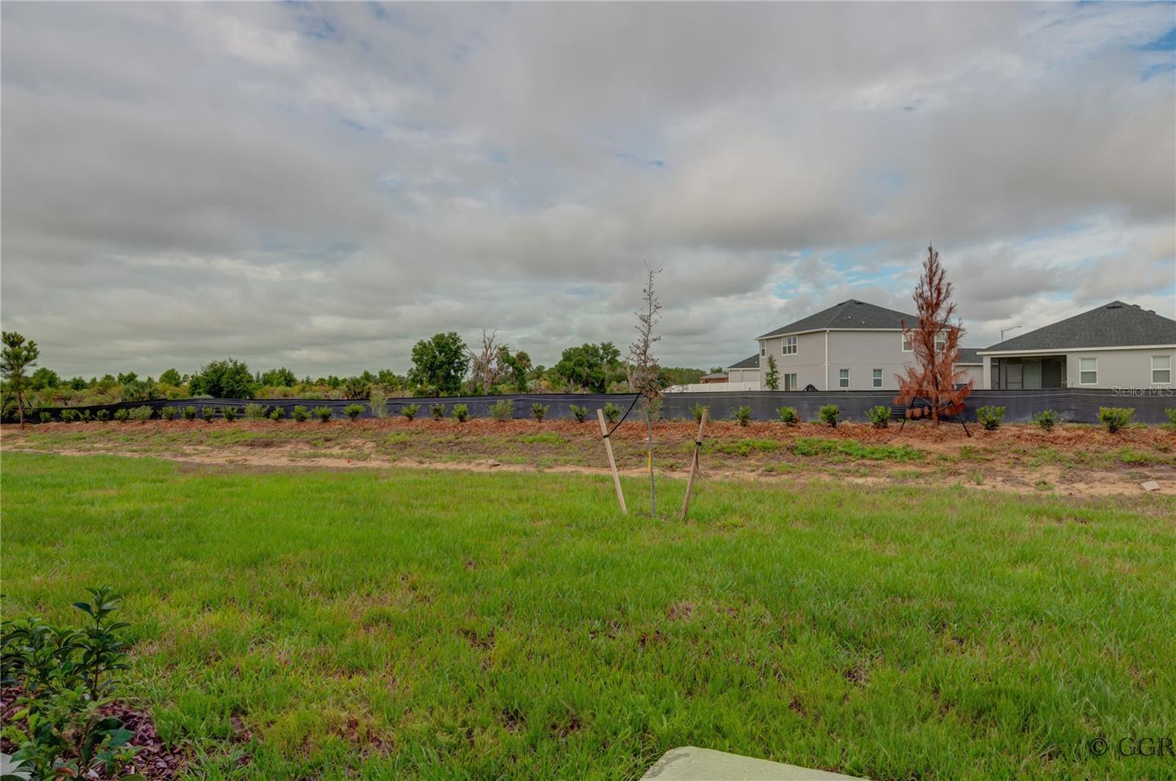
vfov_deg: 53.0
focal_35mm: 24
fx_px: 783
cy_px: 390
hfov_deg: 73.8
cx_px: 588
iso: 400
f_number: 8
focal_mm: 16
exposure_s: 1/500
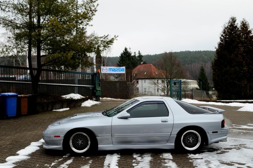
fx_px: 295
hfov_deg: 46.5
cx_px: 125
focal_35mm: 42
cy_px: 85
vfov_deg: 31.8
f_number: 14
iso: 250
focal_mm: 26
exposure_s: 1/50
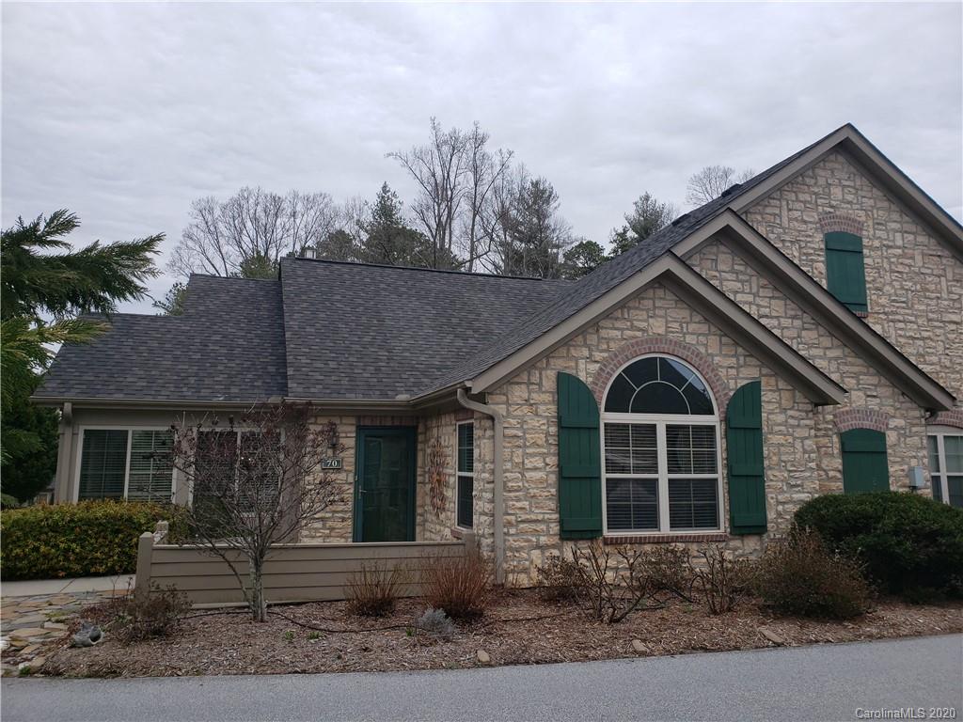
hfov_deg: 67.3
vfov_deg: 53.1
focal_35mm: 26
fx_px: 723
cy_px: 361
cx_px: 482
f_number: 2.4
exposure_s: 1/267
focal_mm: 4.3
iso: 50
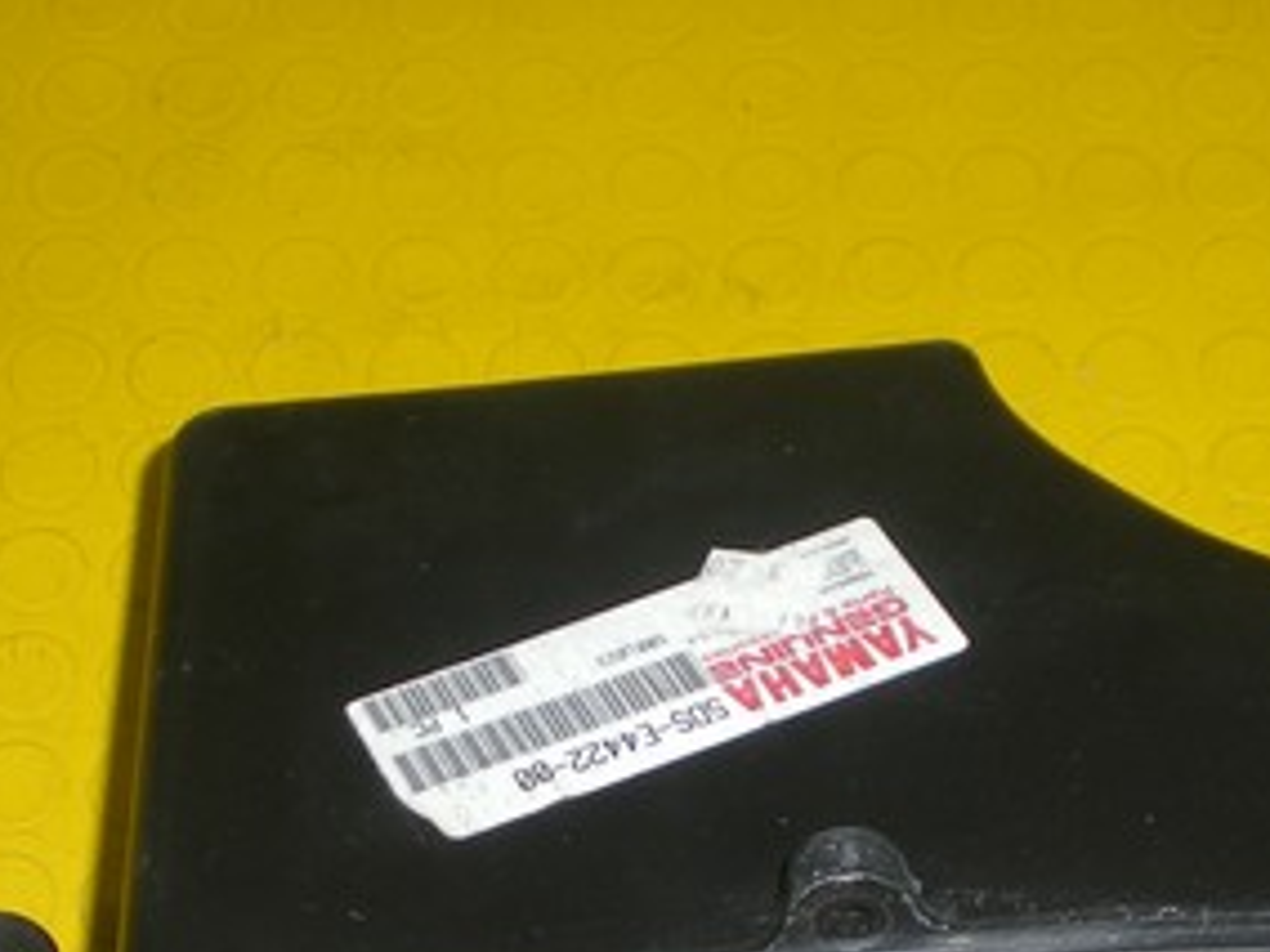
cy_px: 992
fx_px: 3632
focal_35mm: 99
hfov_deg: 19.8
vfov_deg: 14.7
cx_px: 693
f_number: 3.5
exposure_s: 1/60
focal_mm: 7.4
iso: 50
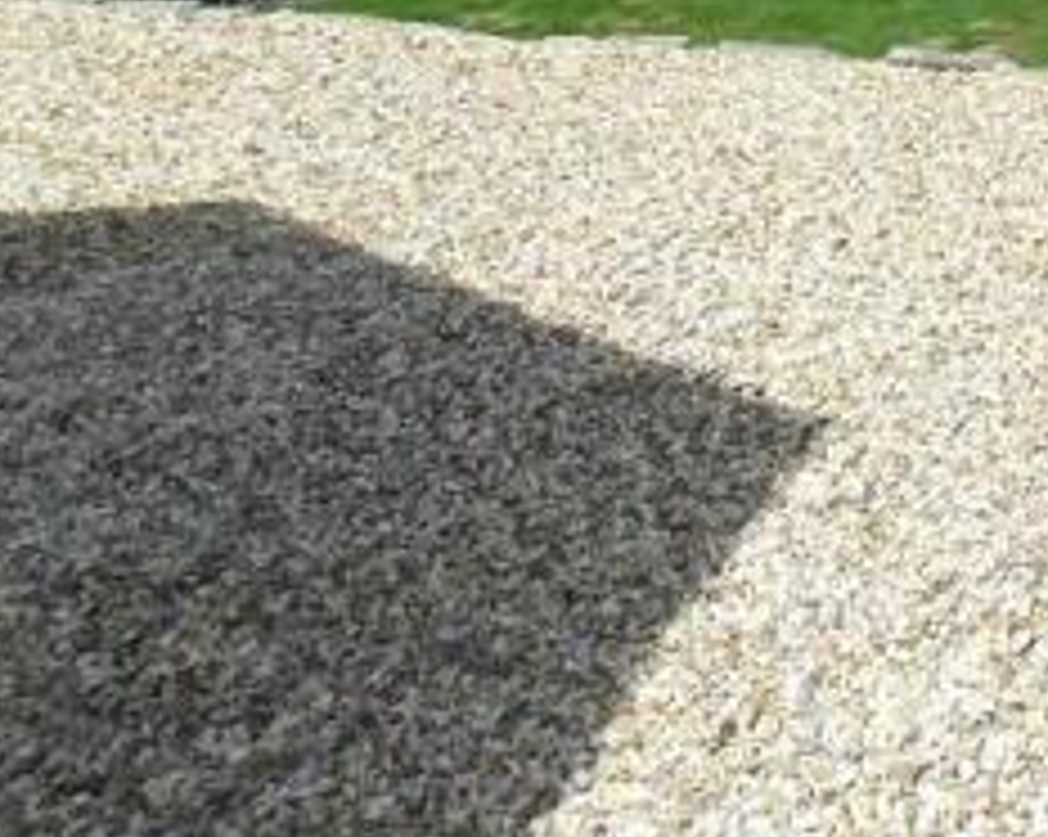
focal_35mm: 66
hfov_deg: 26.1
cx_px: 1208
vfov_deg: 22.1
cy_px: -43
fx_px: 2045
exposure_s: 1/250
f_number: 8.9
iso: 100
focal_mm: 4.9
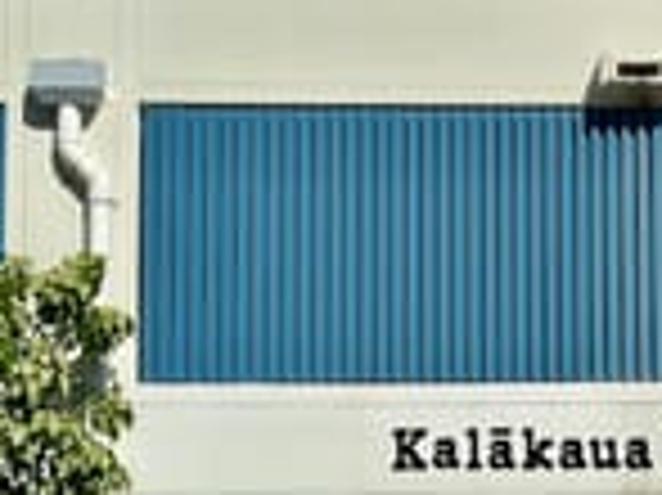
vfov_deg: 11.2
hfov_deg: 14.9
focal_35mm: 131
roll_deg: -0.1
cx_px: 581
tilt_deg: +5.5
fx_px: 2503
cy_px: 436
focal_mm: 6.86
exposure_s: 1/10870
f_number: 1.78
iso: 64
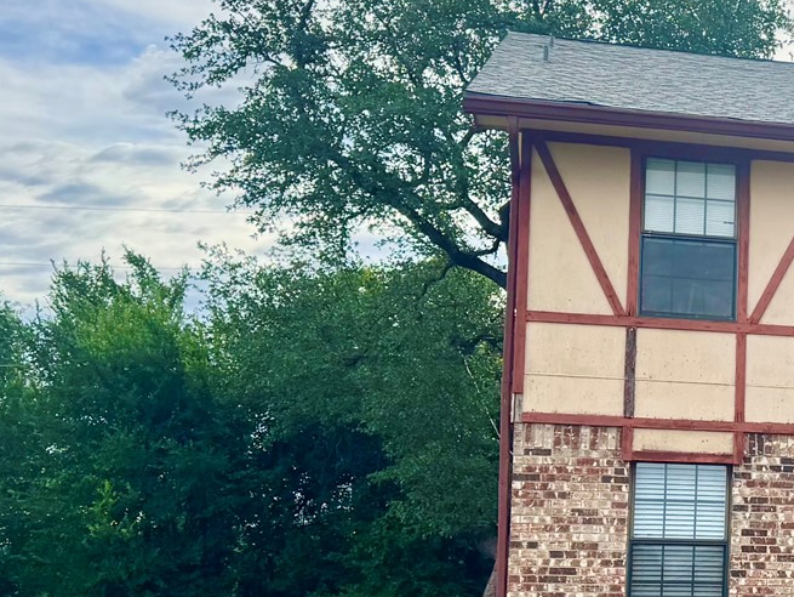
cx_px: 1038
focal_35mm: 75
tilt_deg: +3.0
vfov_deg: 19.5
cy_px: 448
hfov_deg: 23.0
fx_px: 1721
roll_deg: +0.7
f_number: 1.78
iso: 80
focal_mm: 6.76
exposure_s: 1/3247
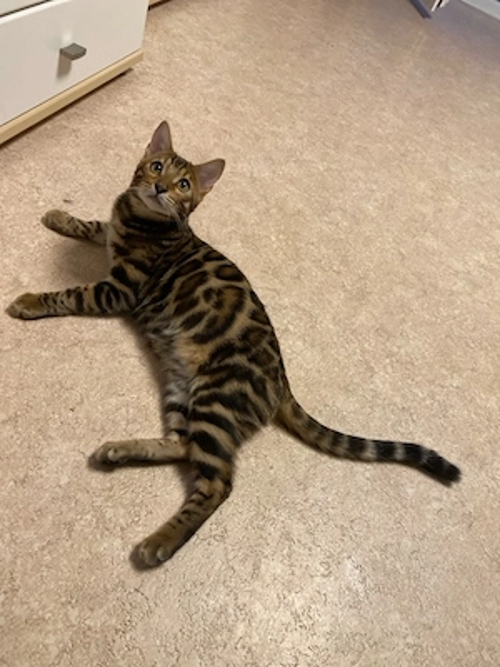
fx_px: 501
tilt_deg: -46.0
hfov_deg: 53.1
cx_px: 250
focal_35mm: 26
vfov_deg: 67.3
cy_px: 334
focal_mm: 4.25
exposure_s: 1/60
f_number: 1.8
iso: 160
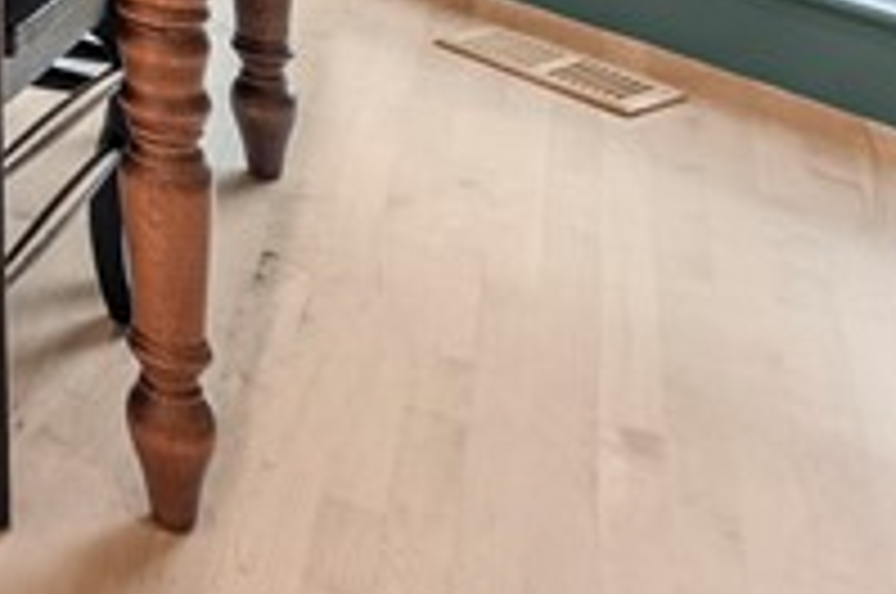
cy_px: -846
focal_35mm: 82
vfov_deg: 12.7
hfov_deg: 18.6
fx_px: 2038
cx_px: -770
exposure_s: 1/5
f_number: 7.1
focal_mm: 15
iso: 1000
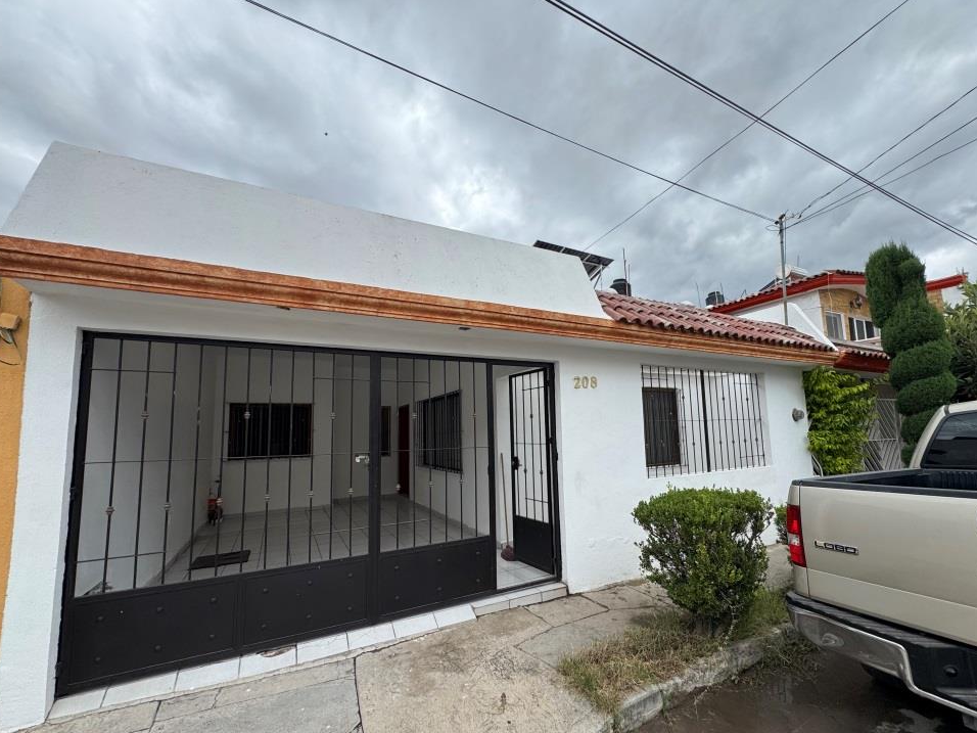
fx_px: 423
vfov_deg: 81.7
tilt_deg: +7.1
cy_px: 390
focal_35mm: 15
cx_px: 509
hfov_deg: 98.1
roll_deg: +0.7
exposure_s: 1/1126
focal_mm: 2.22
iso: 50
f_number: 2.2
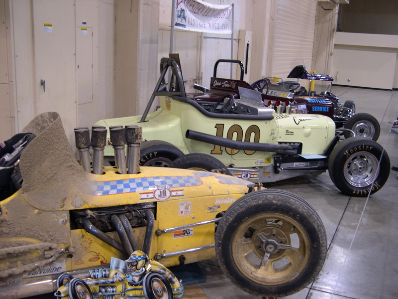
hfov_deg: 49.0
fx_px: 437
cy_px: 150
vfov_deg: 37.7
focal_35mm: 38
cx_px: 199
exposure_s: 1/24.4
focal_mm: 8
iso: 100
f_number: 2.8
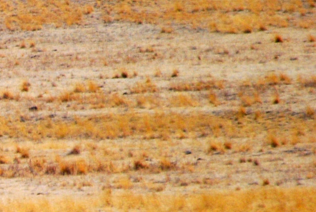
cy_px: 324
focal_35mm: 1634
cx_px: -225
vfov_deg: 0.8
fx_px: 14361
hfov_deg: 1.3
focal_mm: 300
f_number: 5.6
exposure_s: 1/2000
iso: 400
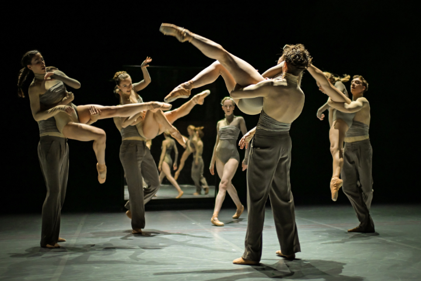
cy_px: 140
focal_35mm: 35
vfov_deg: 37.9
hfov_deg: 54.4
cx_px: 210
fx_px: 409
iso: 2000
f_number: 1.4
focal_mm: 35
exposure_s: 1/320
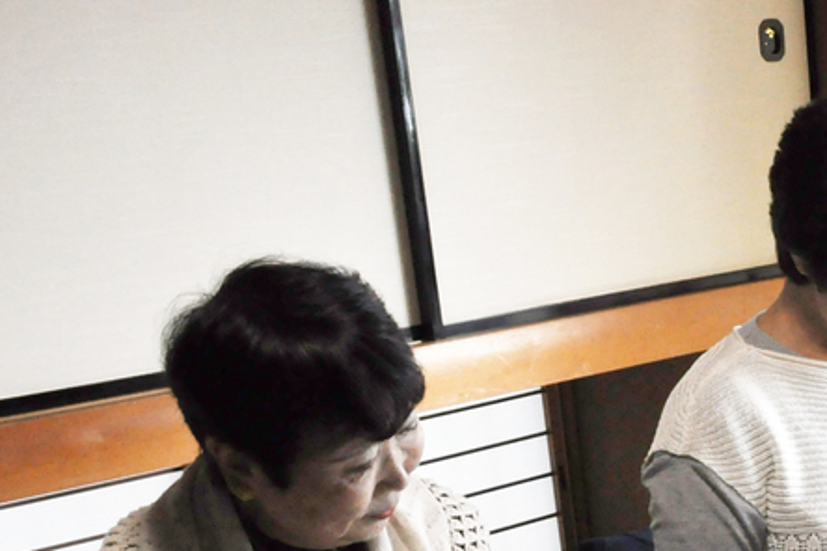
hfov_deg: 22.4
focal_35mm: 81
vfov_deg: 16.1
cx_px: 1082
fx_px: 1861
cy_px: 686
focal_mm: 20
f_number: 9
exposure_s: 1/320
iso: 800
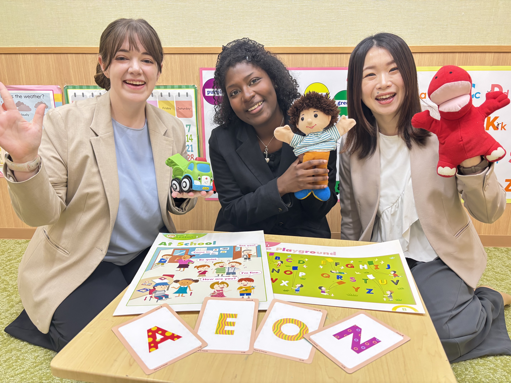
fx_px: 384
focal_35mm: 26
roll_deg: -0.4
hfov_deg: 67.3
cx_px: 256
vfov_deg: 53.1
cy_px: 192
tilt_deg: -16.7
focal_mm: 5.96
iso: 160
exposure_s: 1/60
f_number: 1.6
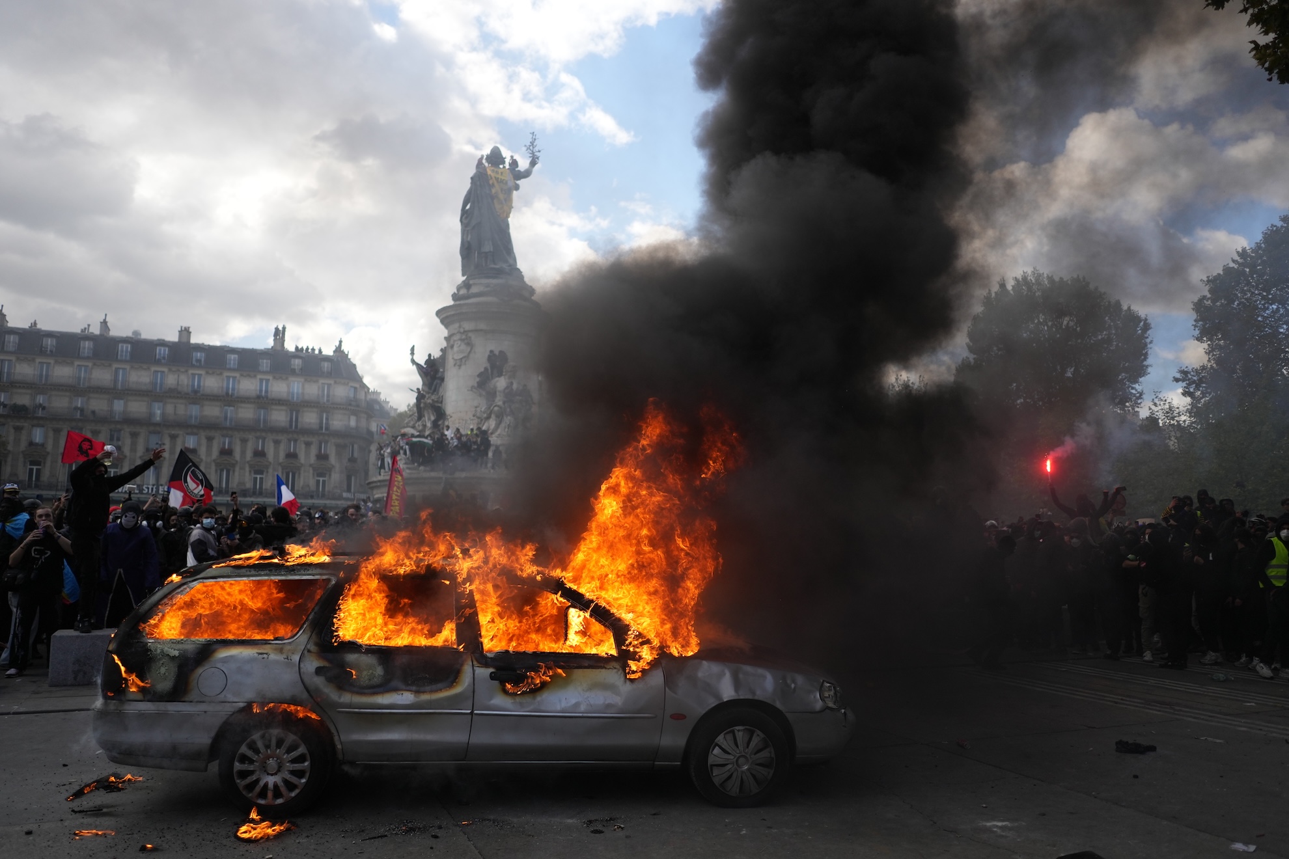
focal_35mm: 28
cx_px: 644
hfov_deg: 65.5
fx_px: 1002
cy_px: 430
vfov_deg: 46.4
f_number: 2
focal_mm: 28
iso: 400
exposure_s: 1/5000
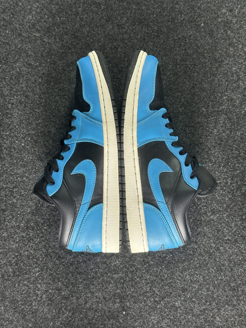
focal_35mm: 48
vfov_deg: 39.7
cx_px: 123
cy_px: 164
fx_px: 455
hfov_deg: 30.3
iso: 200
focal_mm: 6.86
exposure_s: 1/50
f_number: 1.78
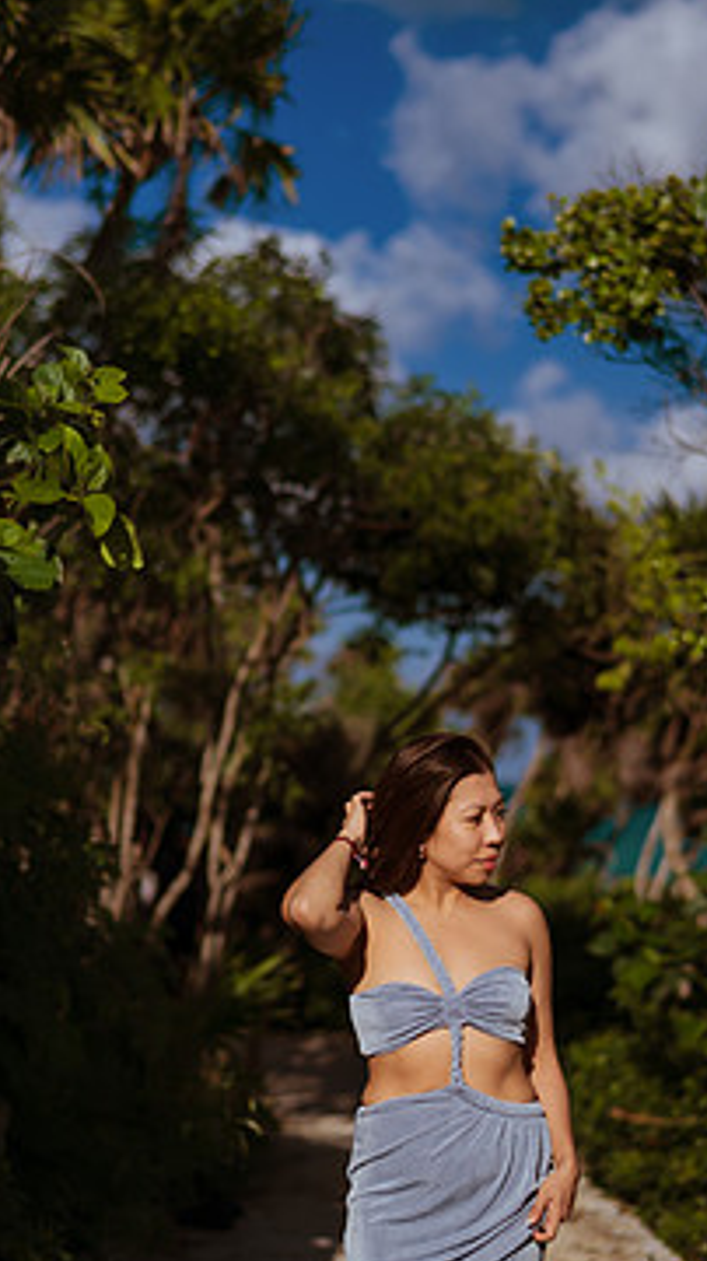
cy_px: 645
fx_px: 2538
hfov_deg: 15.8
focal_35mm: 76
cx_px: 438
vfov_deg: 27.9
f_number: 2
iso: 50
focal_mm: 58
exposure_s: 1/8000
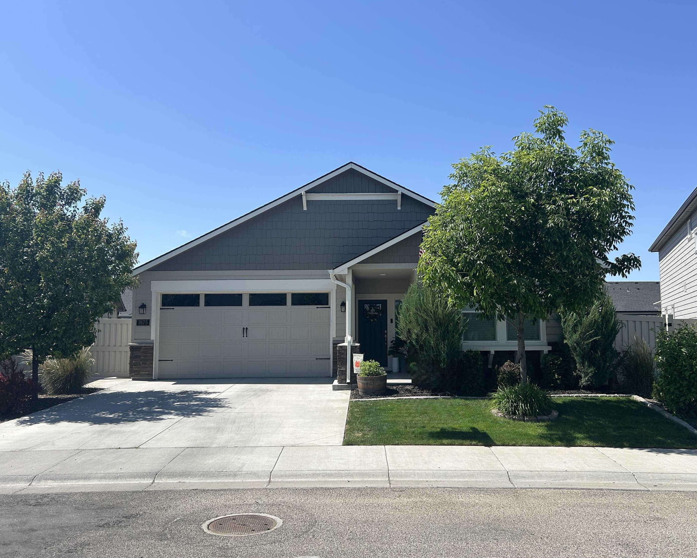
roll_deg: +1.2
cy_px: 282
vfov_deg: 51.5
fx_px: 578
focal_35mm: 28
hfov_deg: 62.2
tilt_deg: +5.3
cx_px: 369
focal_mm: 5.7
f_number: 1.5
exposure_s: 1/4444
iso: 50
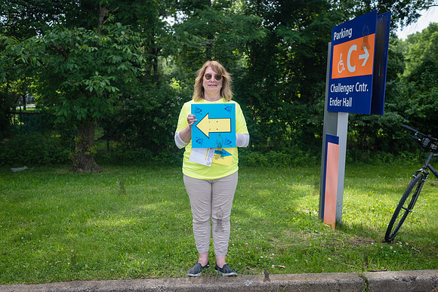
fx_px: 426
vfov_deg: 37.9
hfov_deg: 54.4
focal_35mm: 35
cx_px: 219
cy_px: 146
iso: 200
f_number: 4
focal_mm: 35
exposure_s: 1/640
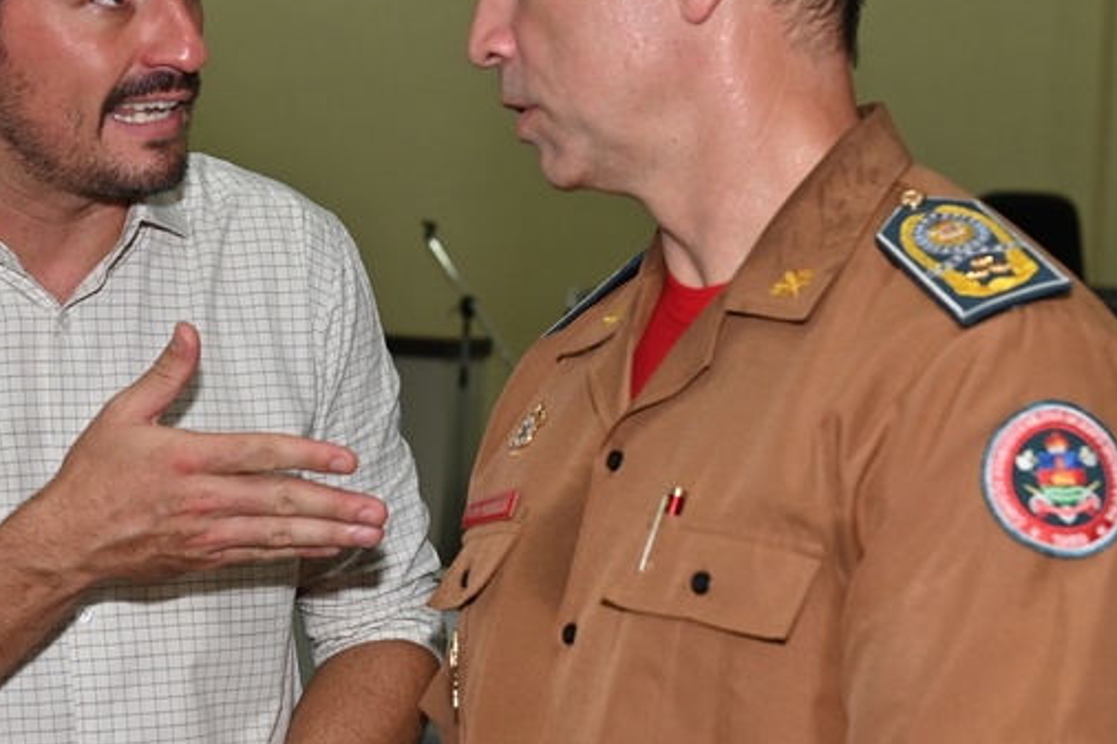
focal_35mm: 89
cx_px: 402
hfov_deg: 22.8
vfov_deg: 15.3
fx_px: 2760
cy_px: 312
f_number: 5
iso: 1250
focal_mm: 50
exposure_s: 1/200
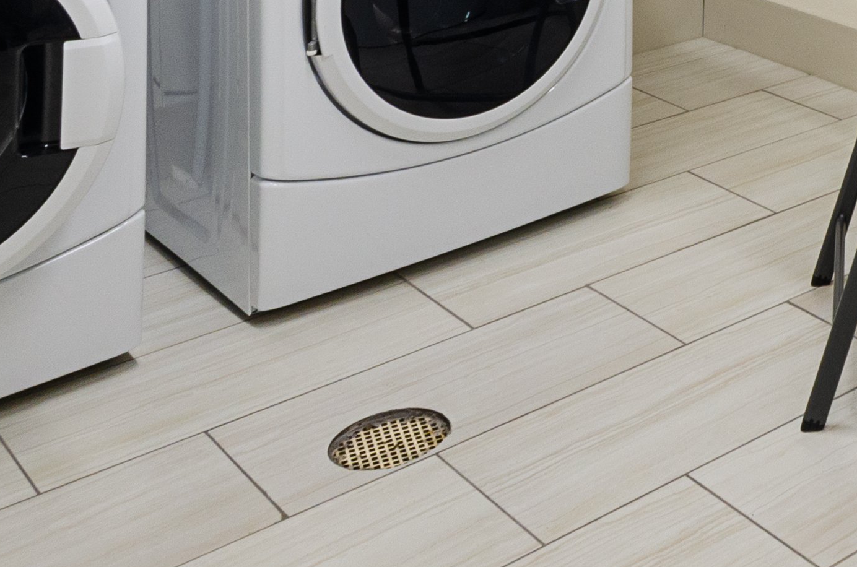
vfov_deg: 19.3
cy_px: -339
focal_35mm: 59
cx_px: 1101
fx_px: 1396
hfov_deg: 28.3
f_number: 8
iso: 200
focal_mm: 11
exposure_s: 1/1.67
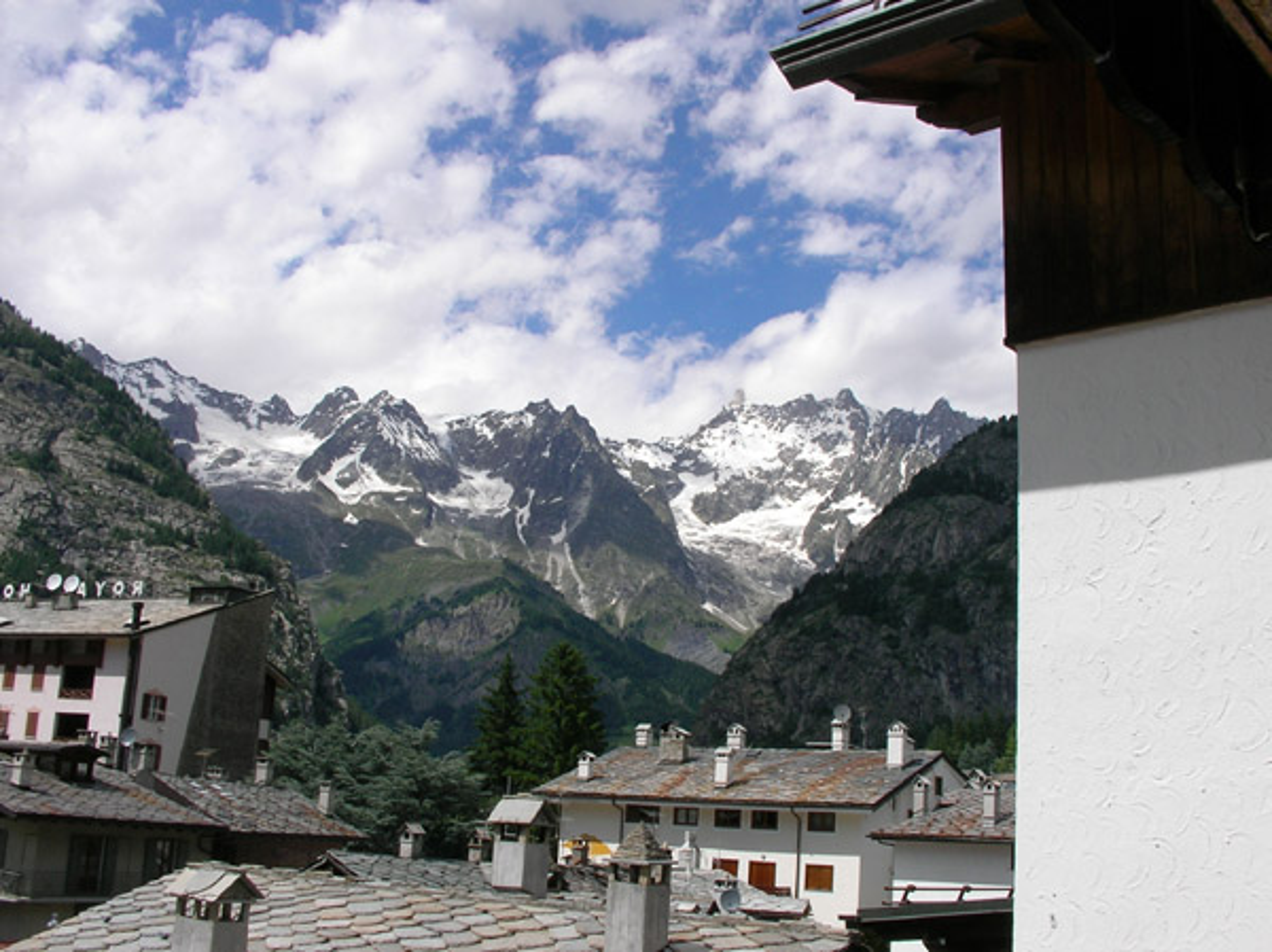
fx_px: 1395
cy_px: 476
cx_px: 636
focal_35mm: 38
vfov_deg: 37.7
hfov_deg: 49.0
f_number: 6.7
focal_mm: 5.8
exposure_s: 1/413
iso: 50
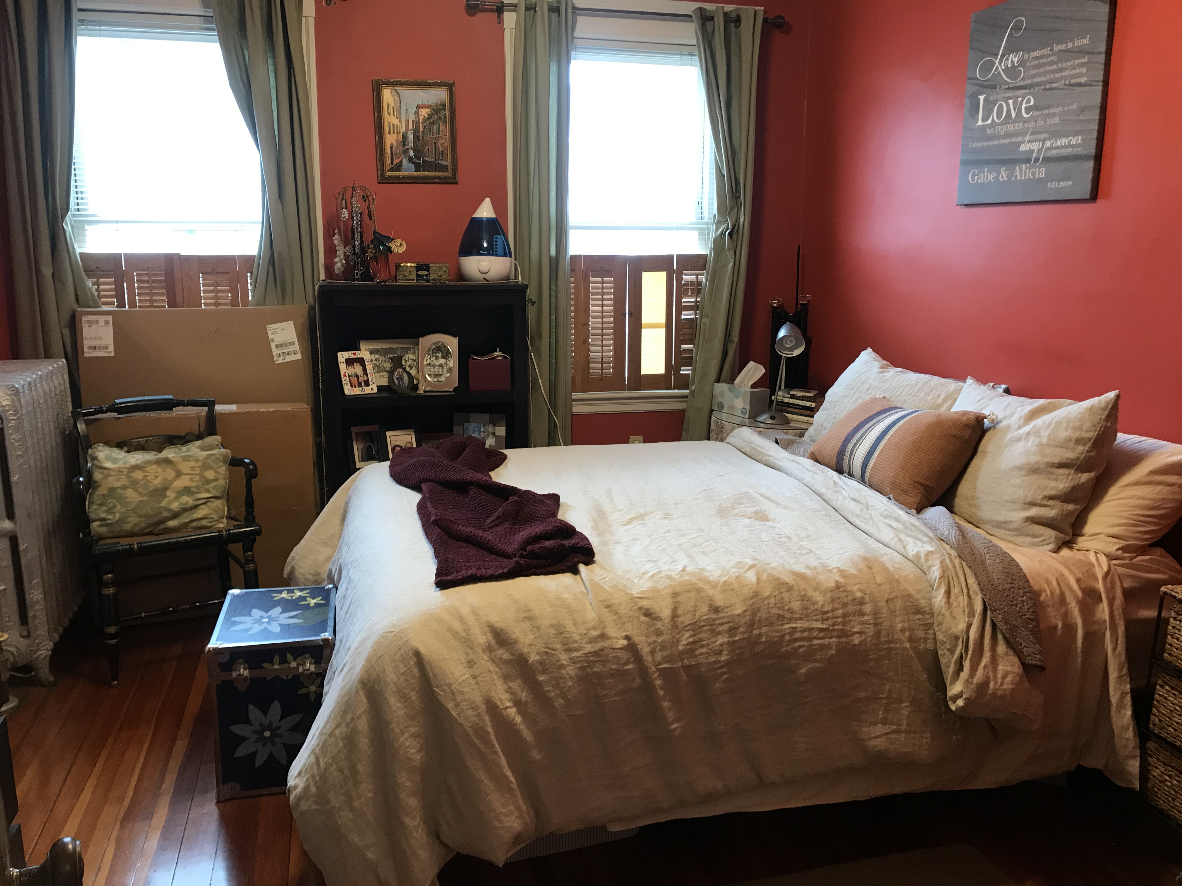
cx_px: 591
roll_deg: -0.2
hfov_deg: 63.4
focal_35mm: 28
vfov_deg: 49.7
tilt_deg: -11.6
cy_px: 443
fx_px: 956
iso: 40
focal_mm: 3.99
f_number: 1.8
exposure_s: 1/20
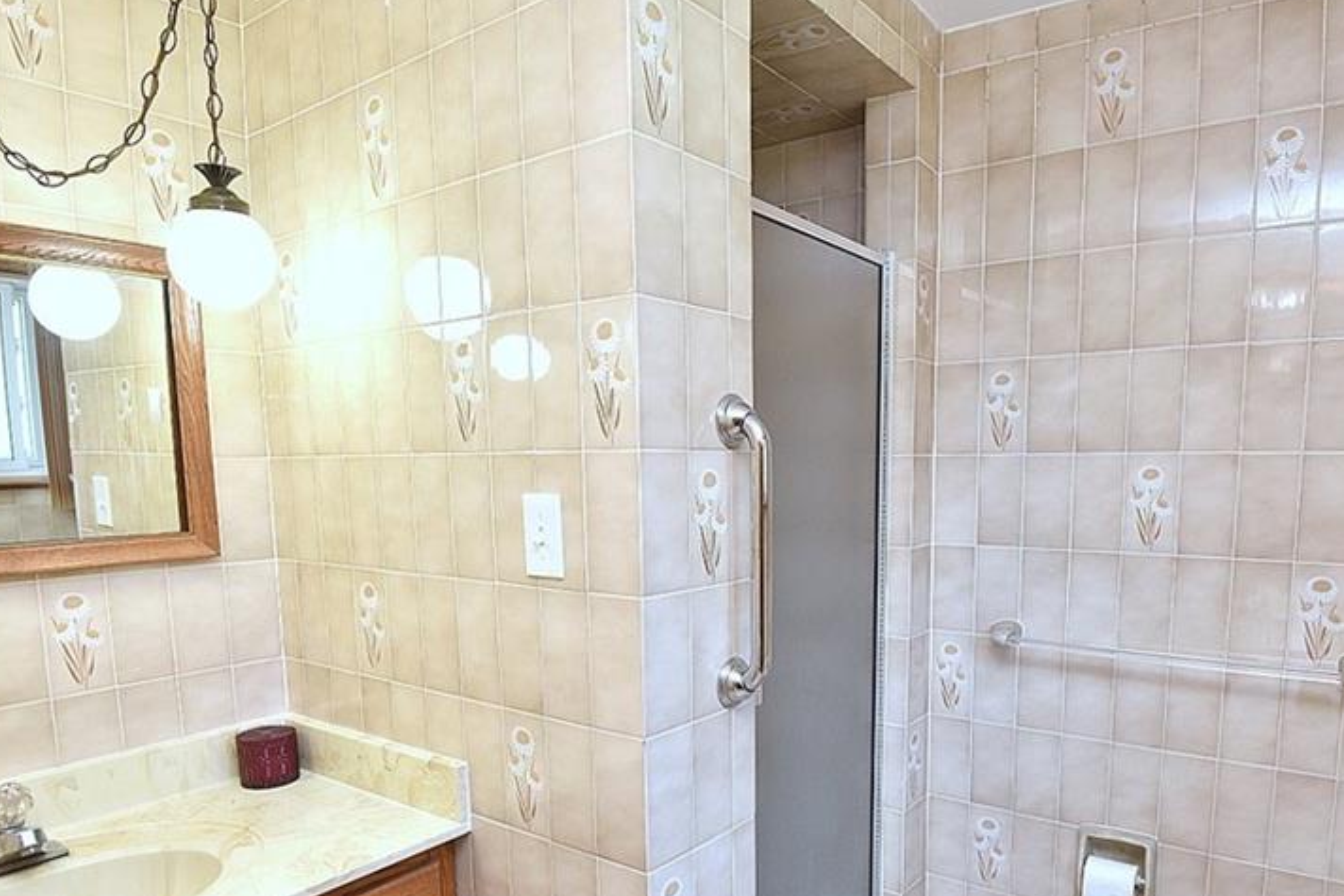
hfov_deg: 75.9
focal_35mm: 23
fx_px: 859
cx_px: 732
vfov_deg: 53.9
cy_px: 603
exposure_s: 1/60
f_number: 6.3
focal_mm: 16
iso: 500
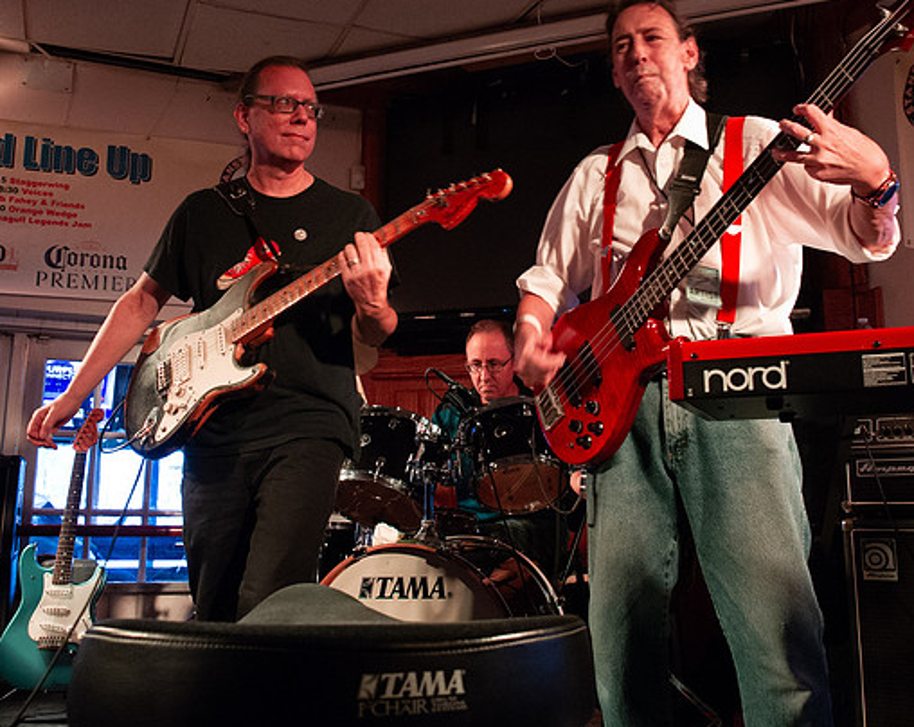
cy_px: 310
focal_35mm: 34
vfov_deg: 43.1
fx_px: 918
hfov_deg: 52.9
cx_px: 446
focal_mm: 24
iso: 6400
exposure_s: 1/60
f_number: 6.3
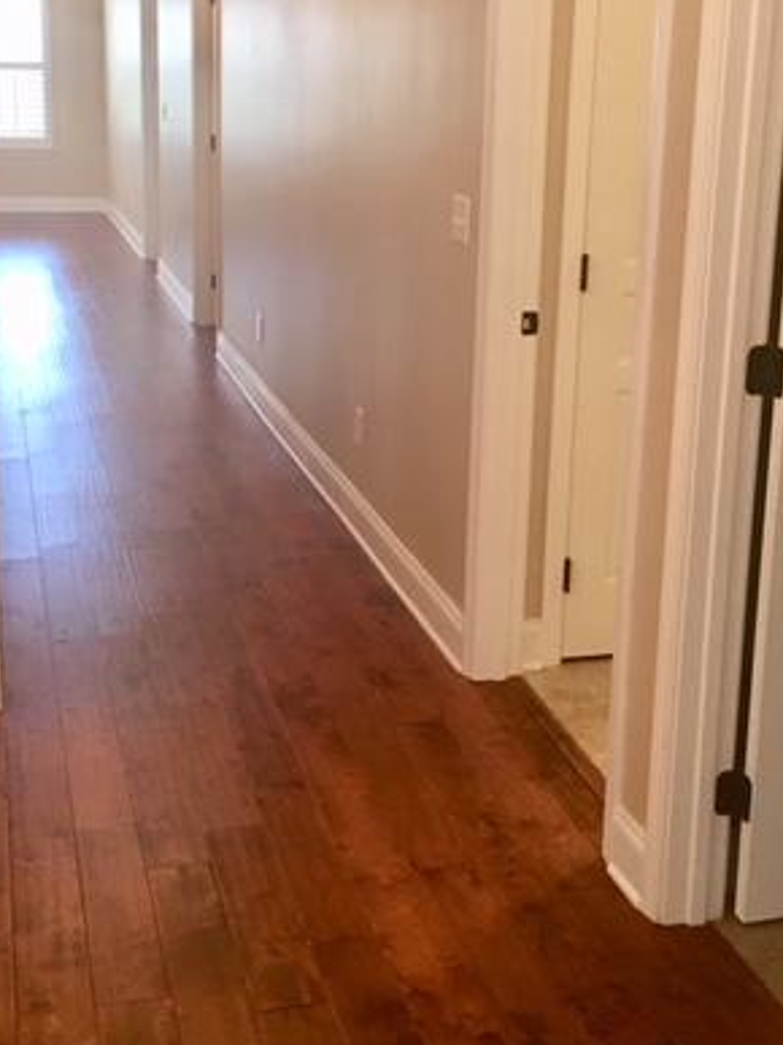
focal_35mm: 48
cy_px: 405
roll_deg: -2.1
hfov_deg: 30.2
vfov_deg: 39.5
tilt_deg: -11.7
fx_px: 1448
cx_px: 397
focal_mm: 4.15
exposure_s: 1/15
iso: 64
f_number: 2.2
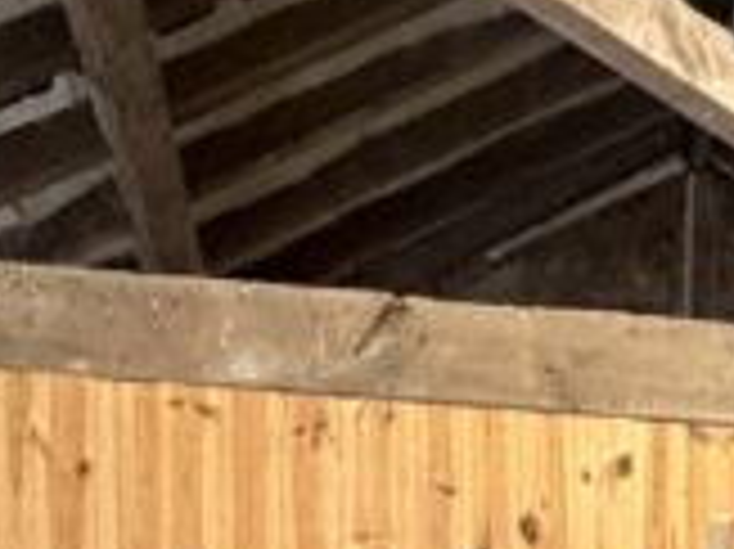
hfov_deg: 21.0
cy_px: 1264
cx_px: 833
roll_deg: +0.2
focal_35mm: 88
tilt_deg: -2.4
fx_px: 1865
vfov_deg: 13.2
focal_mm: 2.22
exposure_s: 1/50
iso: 640
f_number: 2.2
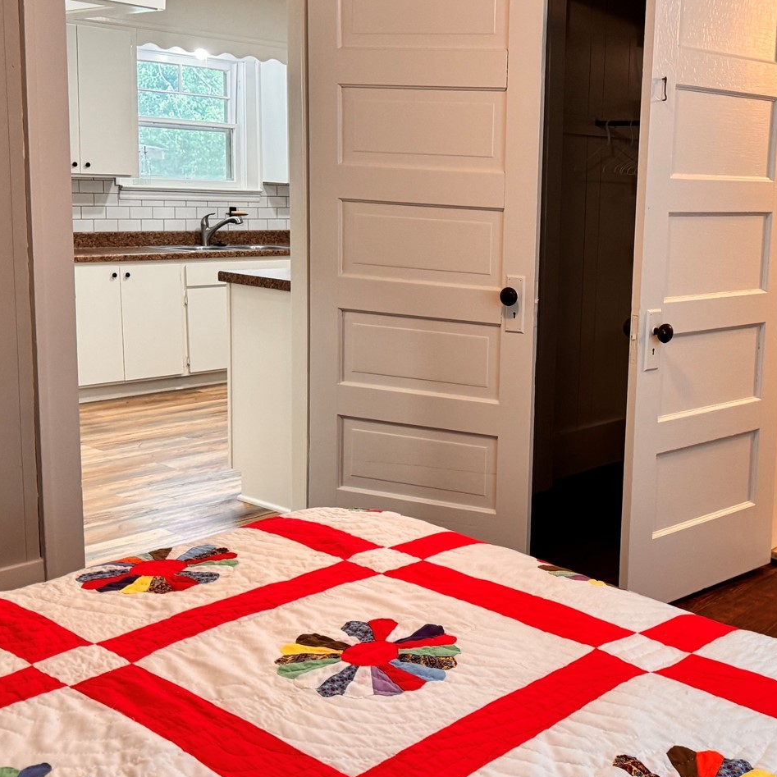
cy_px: 335
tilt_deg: -8.2
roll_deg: -2.0
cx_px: 562
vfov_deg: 39.1
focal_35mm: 43
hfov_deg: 38.4
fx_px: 1092
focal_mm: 6.76
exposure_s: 1/60
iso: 250
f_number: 1.78
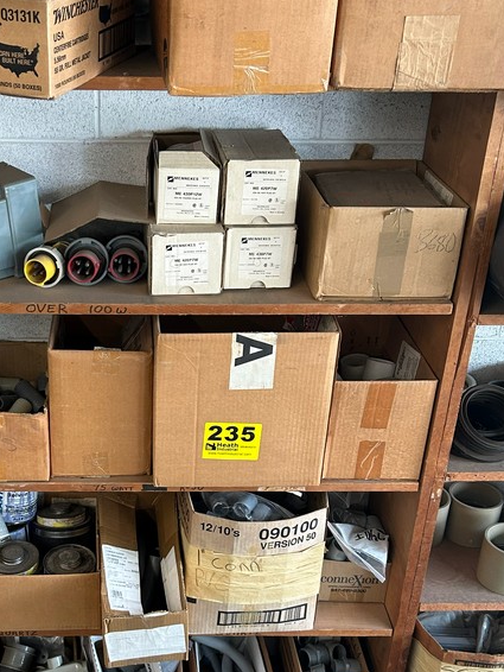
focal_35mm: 47
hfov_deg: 30.6
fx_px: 912
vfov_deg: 40.2
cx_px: 148
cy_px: 418
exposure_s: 1/120
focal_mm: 5.7
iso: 125
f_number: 1.5
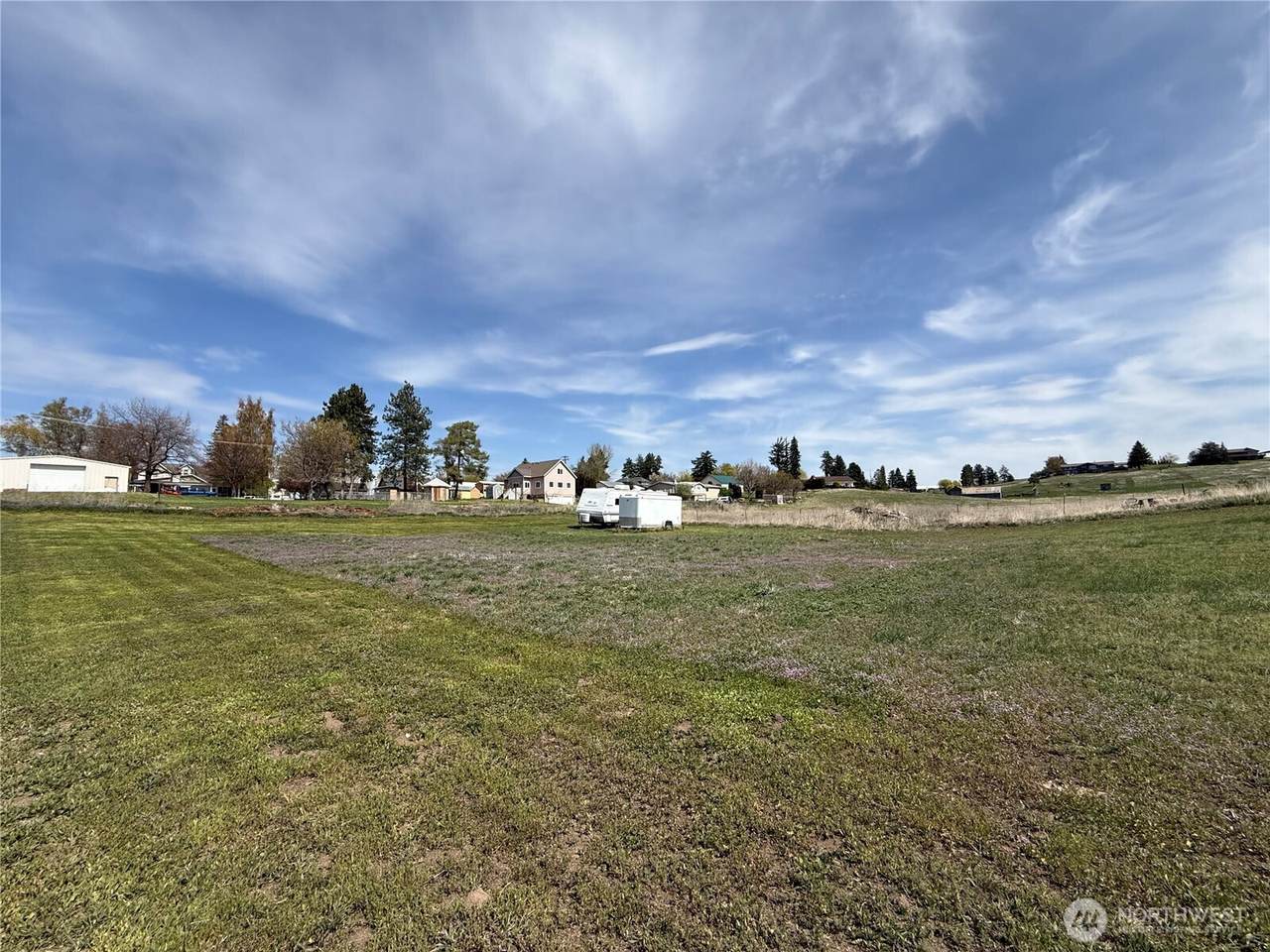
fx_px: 514
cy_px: 476
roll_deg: +0.6
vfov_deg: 85.7
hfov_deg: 102.1
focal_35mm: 14
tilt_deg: +5.2
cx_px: 635
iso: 50
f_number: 2.2
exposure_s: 1/2976
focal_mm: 2.22
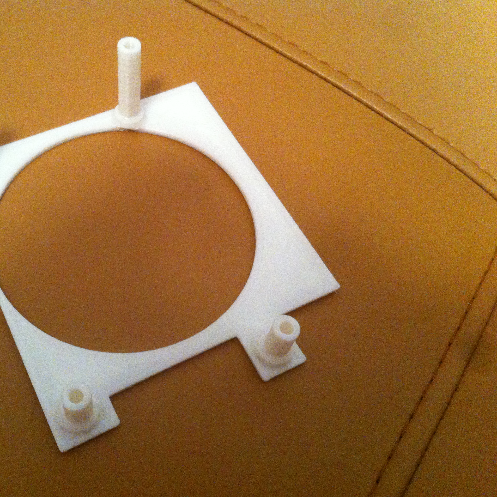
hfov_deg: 39.6
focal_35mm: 42
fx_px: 682
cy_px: 250
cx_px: 169
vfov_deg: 40.0
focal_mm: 3.85
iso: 500
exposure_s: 1/15
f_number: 2.8
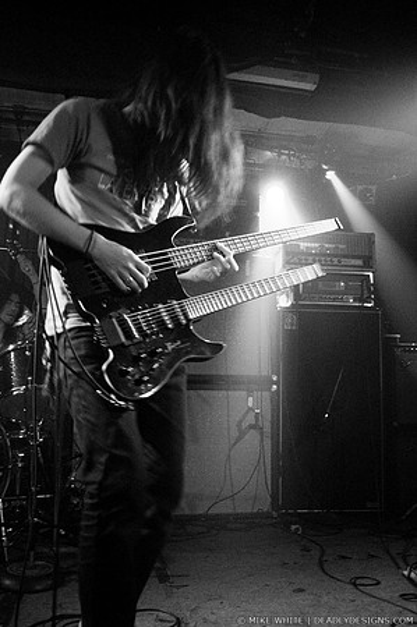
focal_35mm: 30
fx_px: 522
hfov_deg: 43.5
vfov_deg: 62.0
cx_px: 208
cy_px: 314
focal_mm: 20
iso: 1600
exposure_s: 1/13
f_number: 2.8
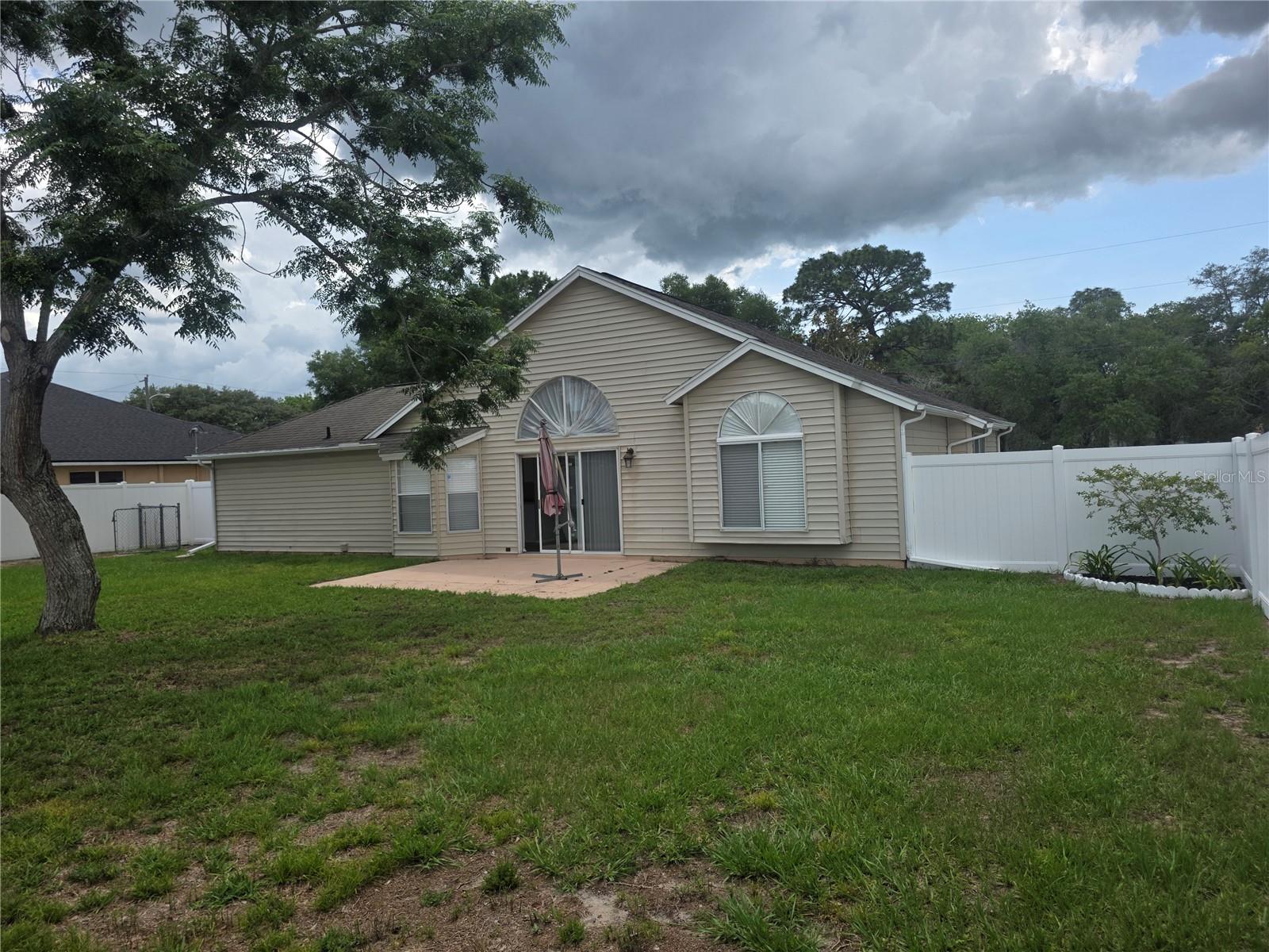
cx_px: 634
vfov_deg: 58.9
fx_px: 843
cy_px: 476
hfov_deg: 73.9
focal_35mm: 23
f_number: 1.7
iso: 80
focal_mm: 6.3
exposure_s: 1/3972
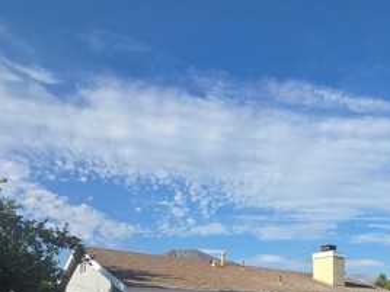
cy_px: 301
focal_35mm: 31
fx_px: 349
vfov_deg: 39.3
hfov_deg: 56.8
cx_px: 268
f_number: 1.9
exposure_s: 1/2010
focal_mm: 2.2
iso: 40
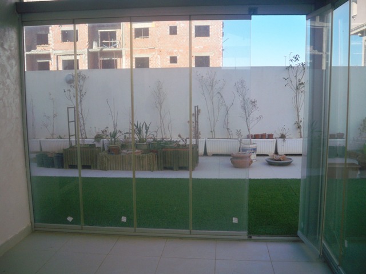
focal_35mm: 35
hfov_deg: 52.6
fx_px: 370
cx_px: 183
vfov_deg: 40.7
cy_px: 137
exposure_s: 1/640
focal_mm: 6.3
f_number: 3.1
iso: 125
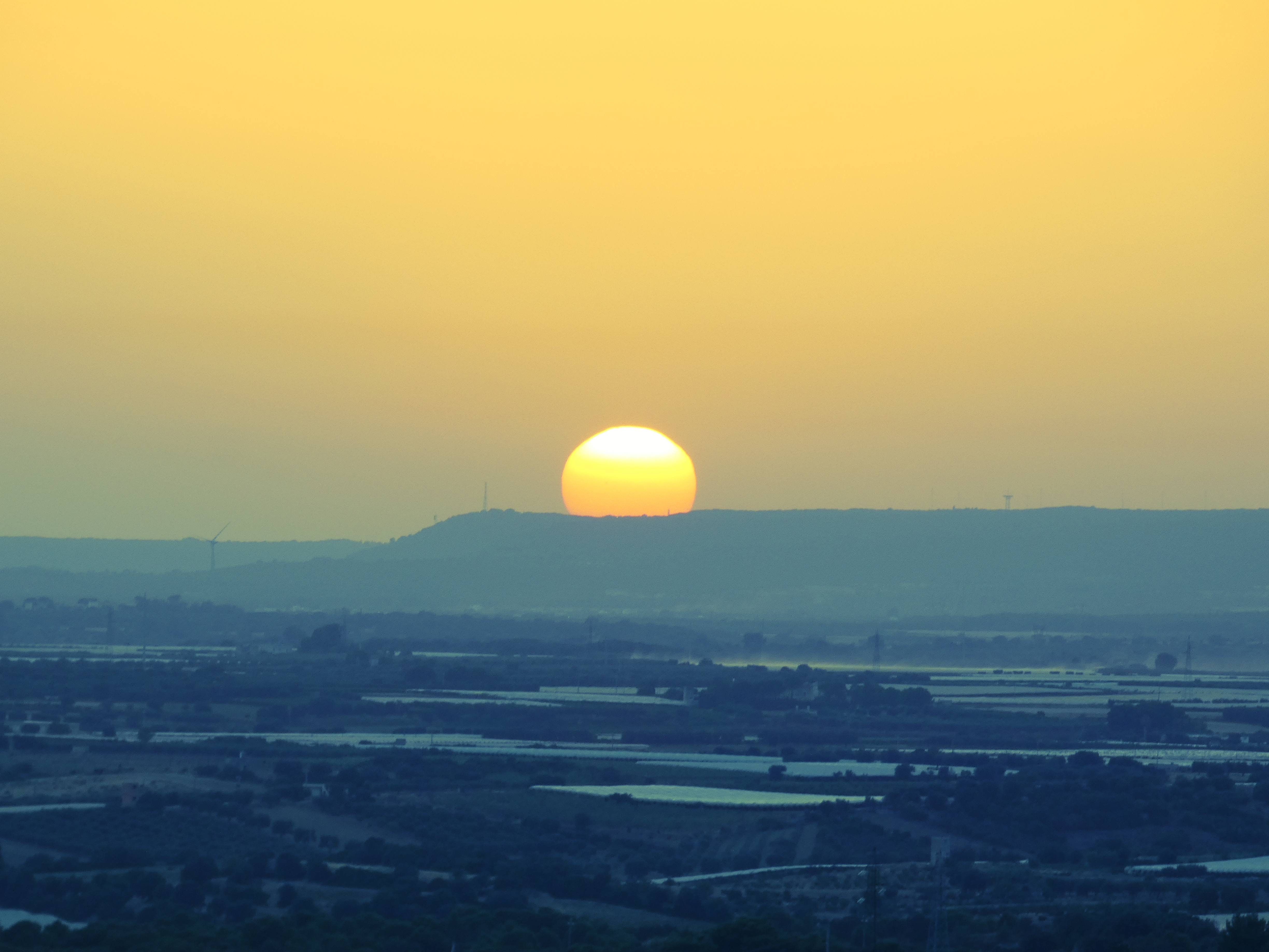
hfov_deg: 5.0
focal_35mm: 400
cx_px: 634
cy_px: 476
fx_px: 14664
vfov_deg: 3.7
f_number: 5.6
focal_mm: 71.7
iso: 80
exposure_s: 1/50
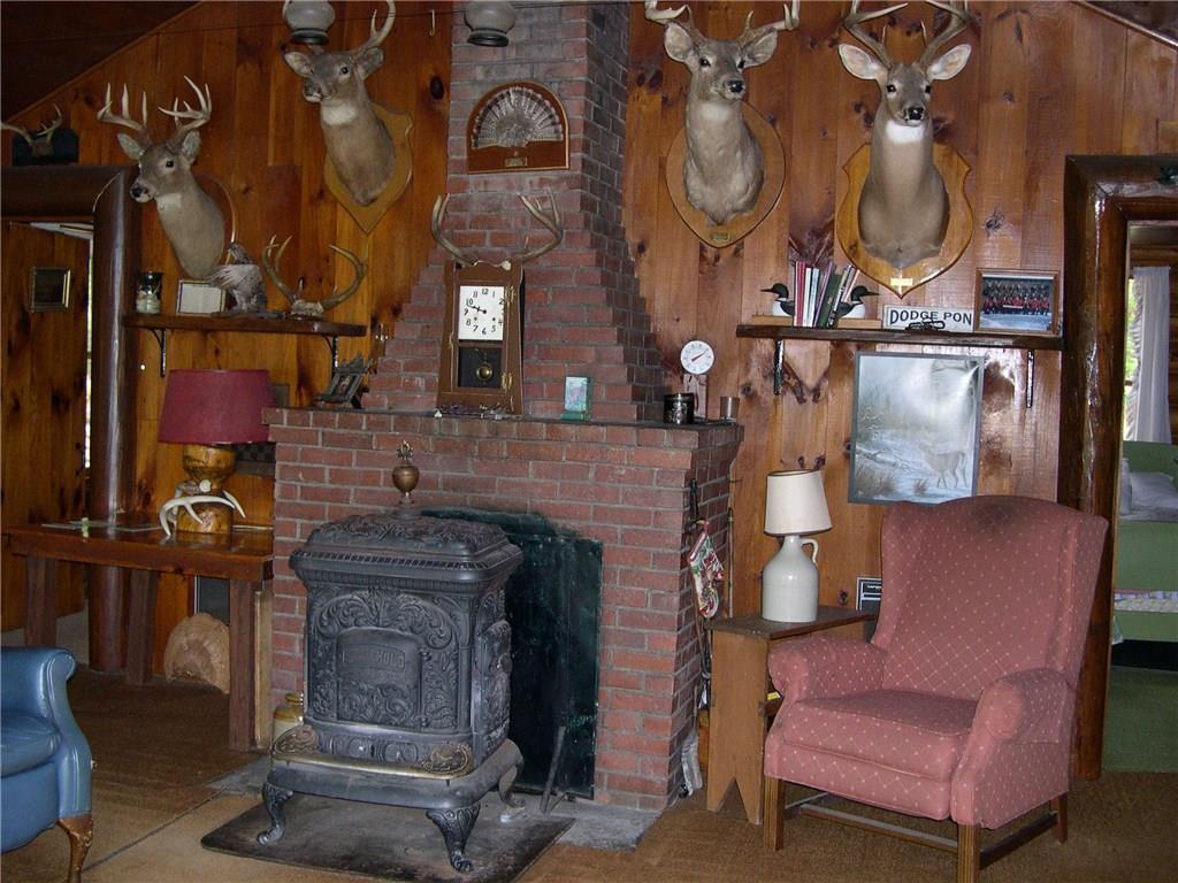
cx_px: 589
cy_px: 442
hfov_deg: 49.0
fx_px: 1293
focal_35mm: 38
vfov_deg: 37.7
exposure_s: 1/60
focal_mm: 8
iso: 371
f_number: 2.8
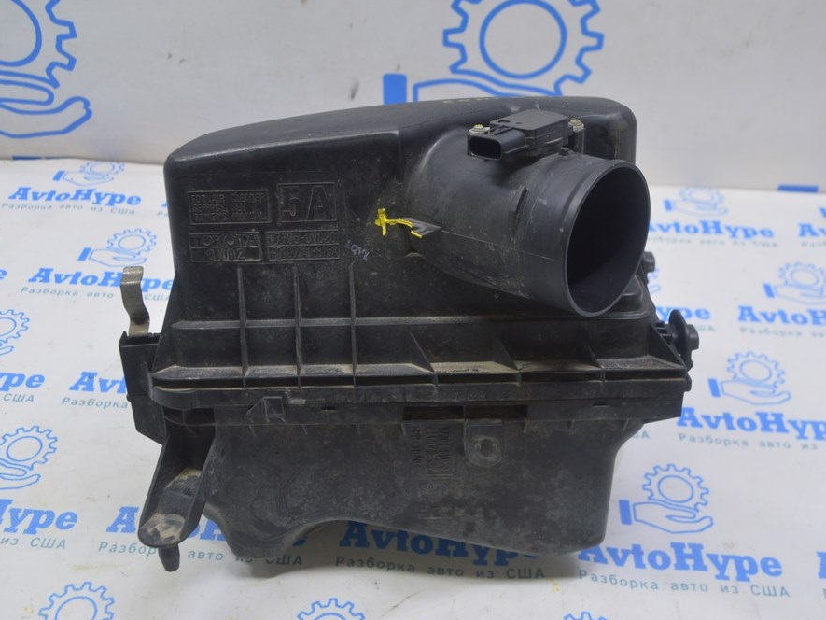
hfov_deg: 46.8
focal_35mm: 40
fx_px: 955
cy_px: 313
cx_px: 397
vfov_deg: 36.0
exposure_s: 1/20
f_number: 5.6
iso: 400
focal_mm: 24
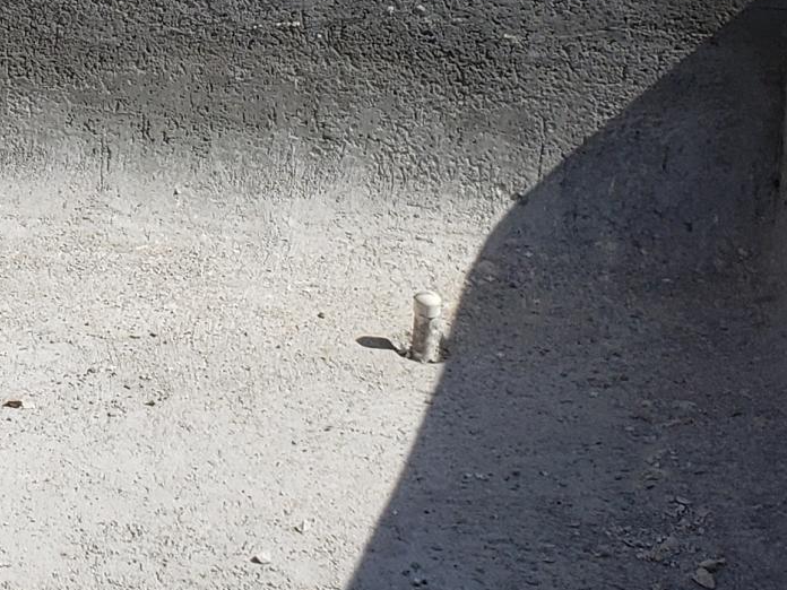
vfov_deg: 12.6
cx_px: -392
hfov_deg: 16.1
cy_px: -283
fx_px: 2546
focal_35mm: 112
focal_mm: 4.3
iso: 50
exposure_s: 1/1951
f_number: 2.4
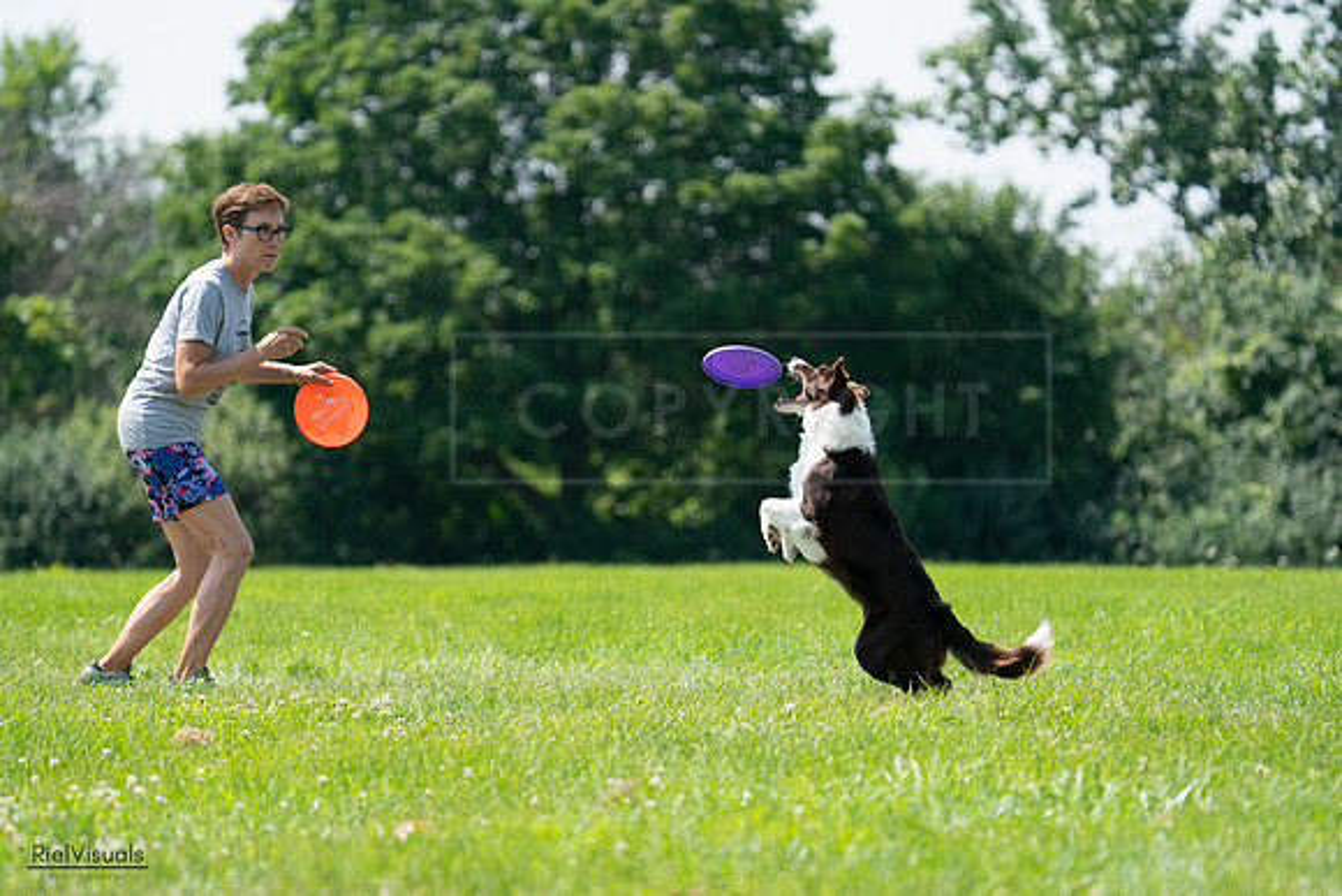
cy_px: 448
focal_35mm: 268
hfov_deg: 7.7
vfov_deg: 5.1
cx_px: 671
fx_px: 9992
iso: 1250
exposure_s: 1/4000
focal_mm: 268
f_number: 5.6
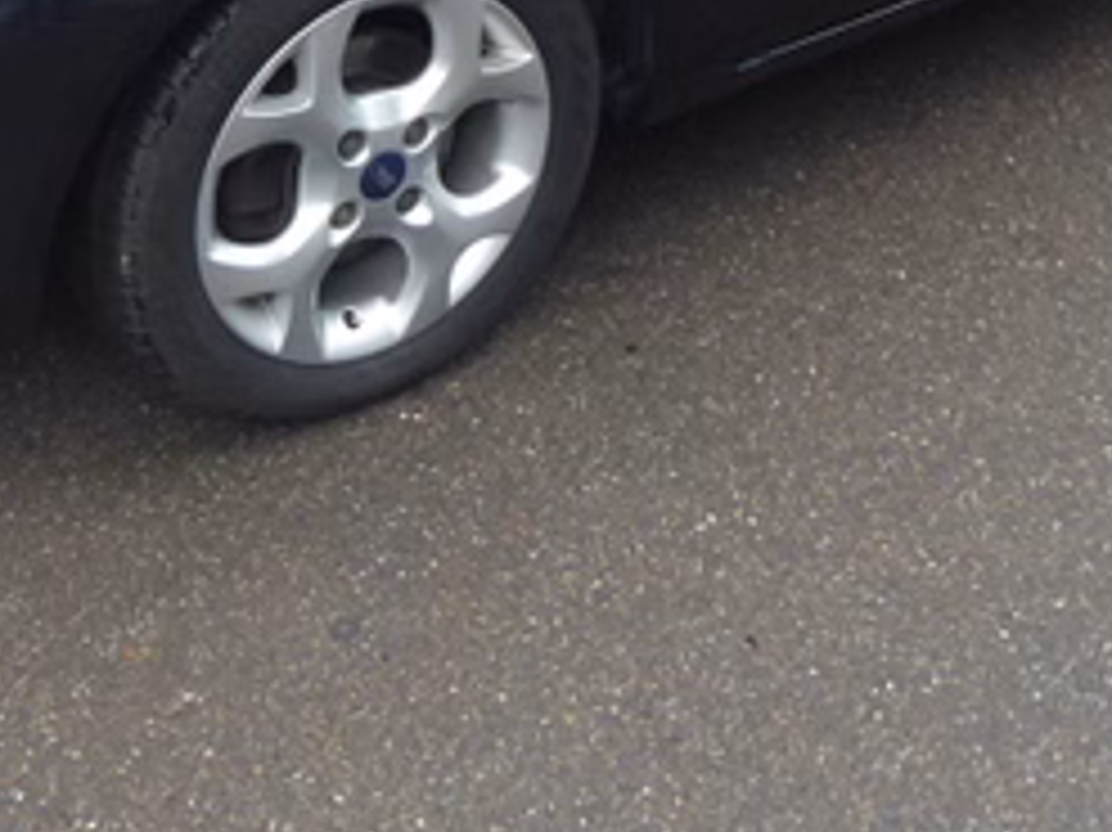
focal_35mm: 81
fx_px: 2601
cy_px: -391
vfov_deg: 16.6
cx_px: 698
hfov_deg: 24.1
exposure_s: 1/125
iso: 80
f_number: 3.3
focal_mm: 4.3
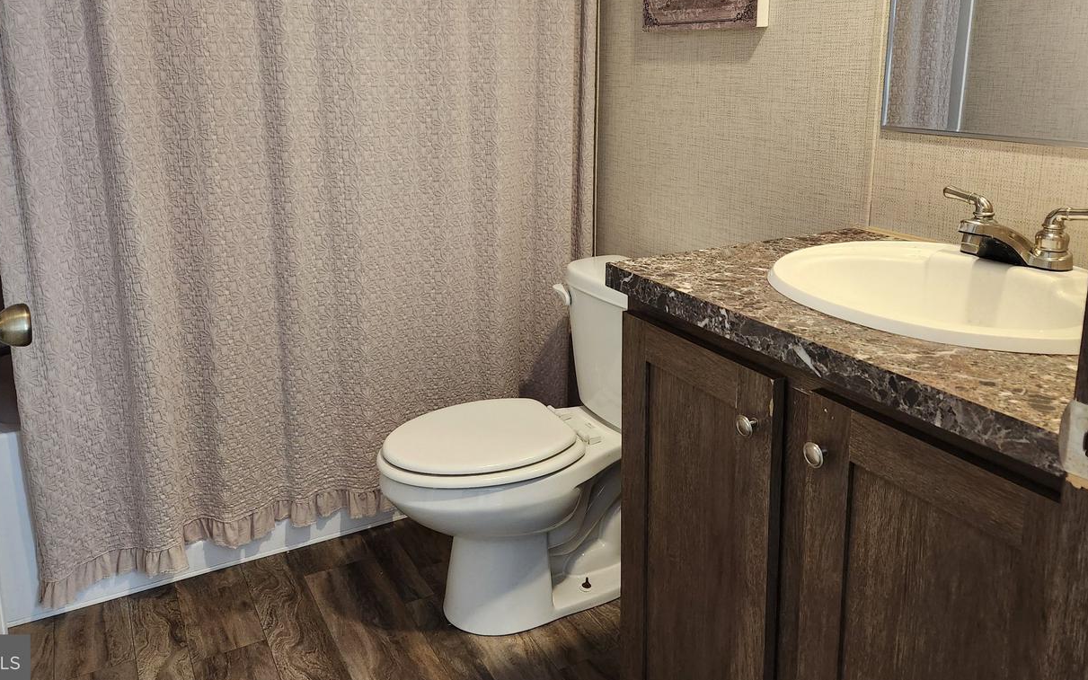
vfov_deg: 42.3
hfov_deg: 64.6
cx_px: 519
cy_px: 201
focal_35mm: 29
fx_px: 860
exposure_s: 1/120
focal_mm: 5.4
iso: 400
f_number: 1.8
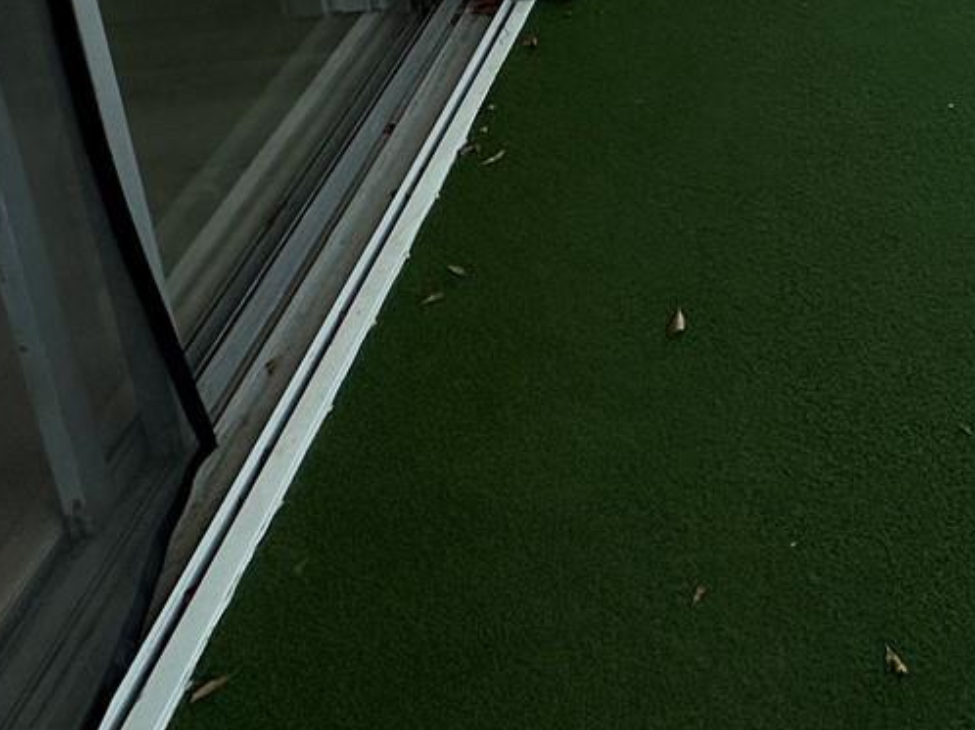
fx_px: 1267
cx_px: 1136
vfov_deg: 25.6
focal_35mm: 45
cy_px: -315
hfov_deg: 34.6
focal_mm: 2.22
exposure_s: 1/633
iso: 40
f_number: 2.2
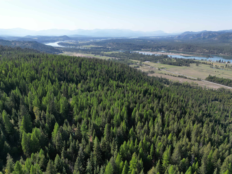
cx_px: 116
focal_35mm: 24
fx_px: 161
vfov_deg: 56.8
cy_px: 87
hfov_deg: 71.6
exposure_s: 1/2000
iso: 100
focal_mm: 6.72
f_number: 1.7
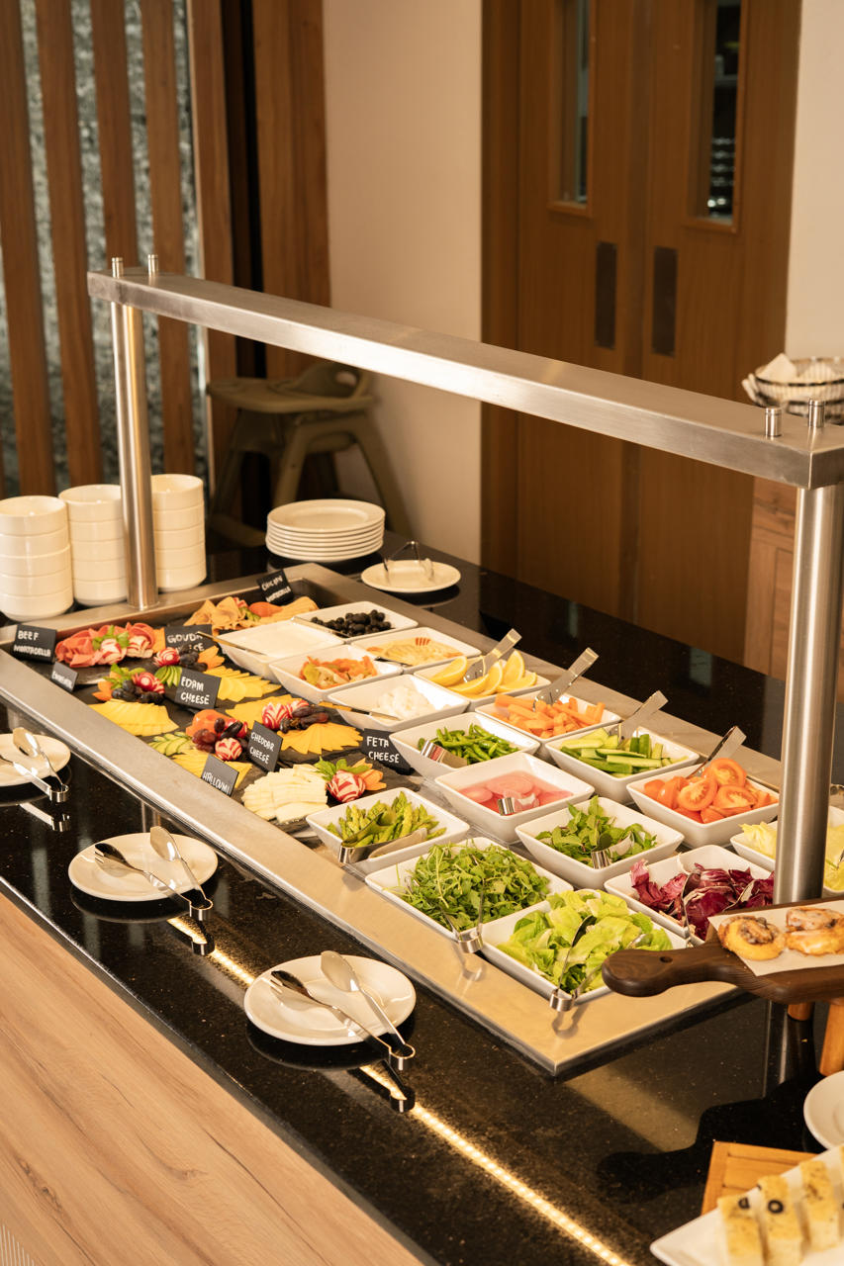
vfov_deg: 39.6
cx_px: 422
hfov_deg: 27.0
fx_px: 1759
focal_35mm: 50
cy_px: 633
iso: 100
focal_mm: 50
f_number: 2.8
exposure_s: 1/1000
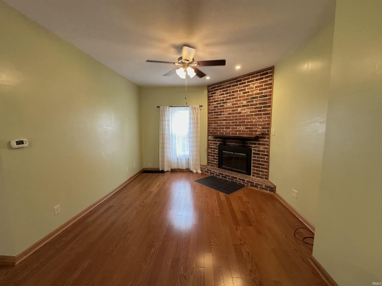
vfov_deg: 85.7
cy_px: 143
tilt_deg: -5.8
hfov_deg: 102.1
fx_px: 154
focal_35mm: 14
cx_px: 191
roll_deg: +0.3
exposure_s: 1/60
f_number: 2.2
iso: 320
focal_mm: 2.22
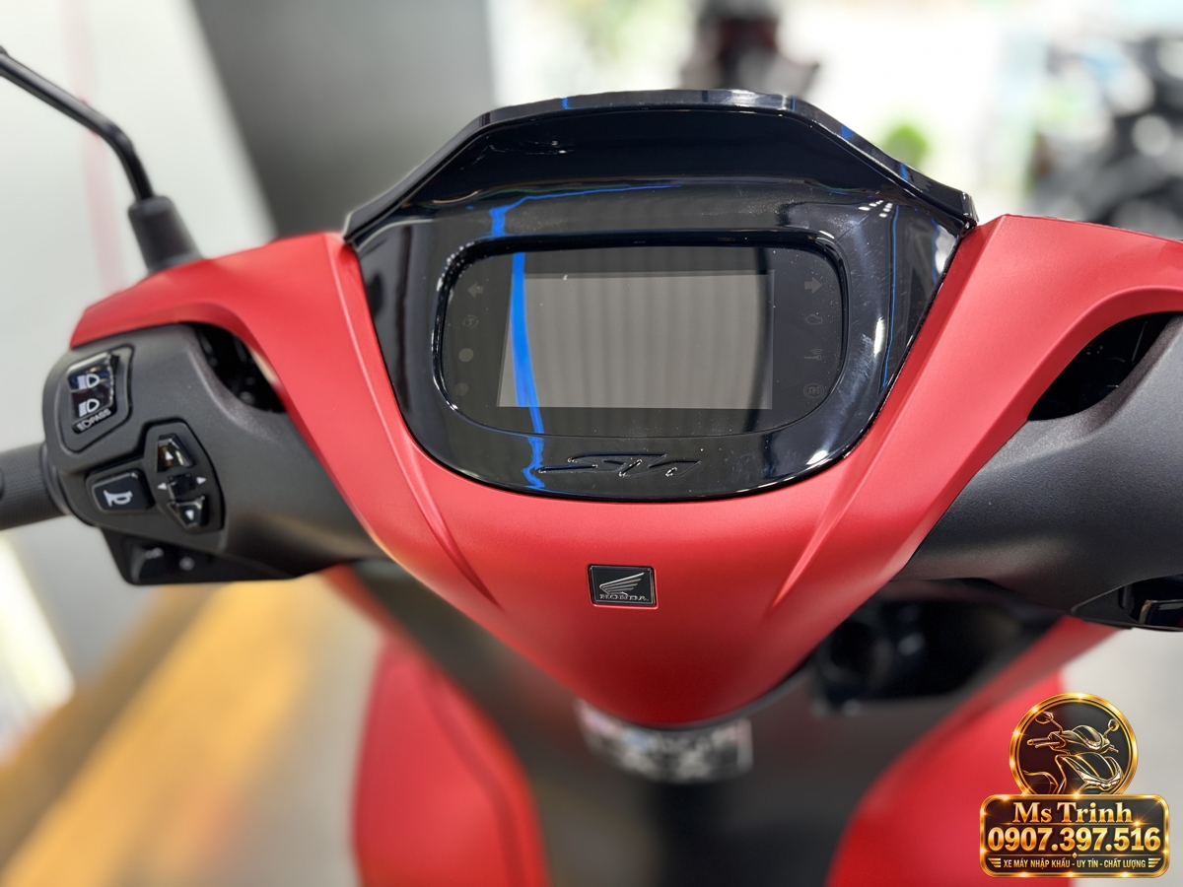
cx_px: 592
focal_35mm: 26
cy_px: 444
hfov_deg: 67.3
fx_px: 889
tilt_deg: -28.7
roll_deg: +2.5
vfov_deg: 53.1
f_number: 1.6
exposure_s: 1/50
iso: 125
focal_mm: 5.96
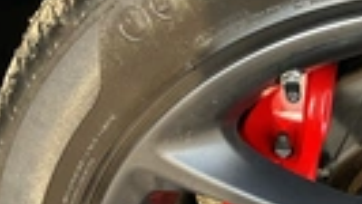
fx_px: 912
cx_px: 425
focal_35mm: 95
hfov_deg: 21.0
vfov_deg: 12.5
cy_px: 234
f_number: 1.8
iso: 40
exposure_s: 1/122
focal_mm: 3
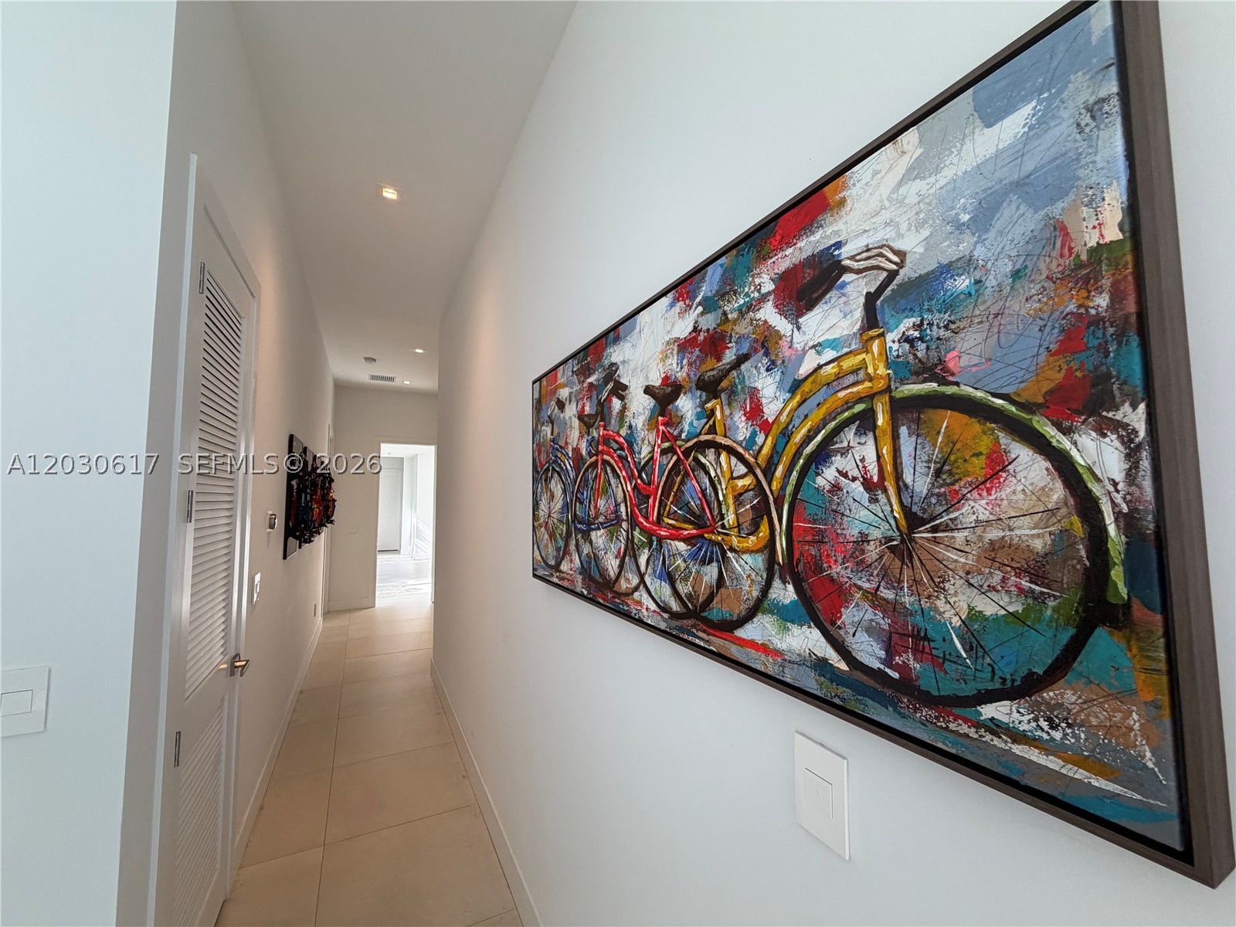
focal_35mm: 14
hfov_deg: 102.1
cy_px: 464
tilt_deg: +4.6
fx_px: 500
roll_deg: +1.4
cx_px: 618
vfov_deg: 85.7
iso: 125
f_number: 2.2
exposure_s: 1/120
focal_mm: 2.22
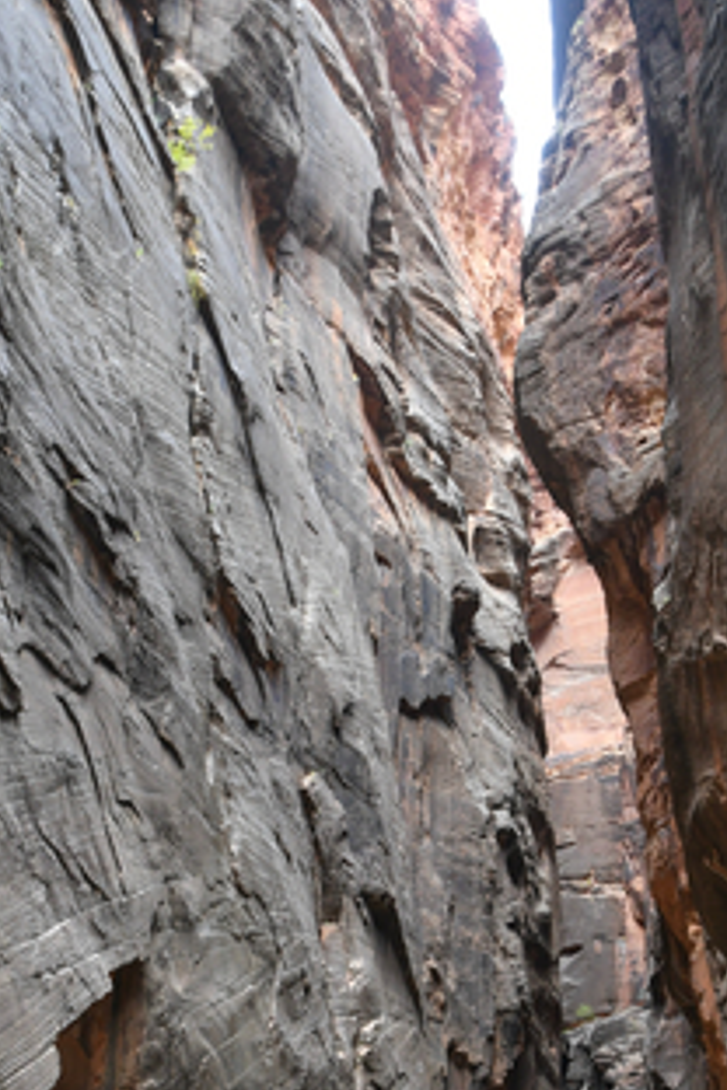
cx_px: 491
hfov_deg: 29.6
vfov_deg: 41.9
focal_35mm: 45
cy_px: 859
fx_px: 1363
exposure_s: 1/30
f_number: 3.5
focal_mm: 18
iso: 400
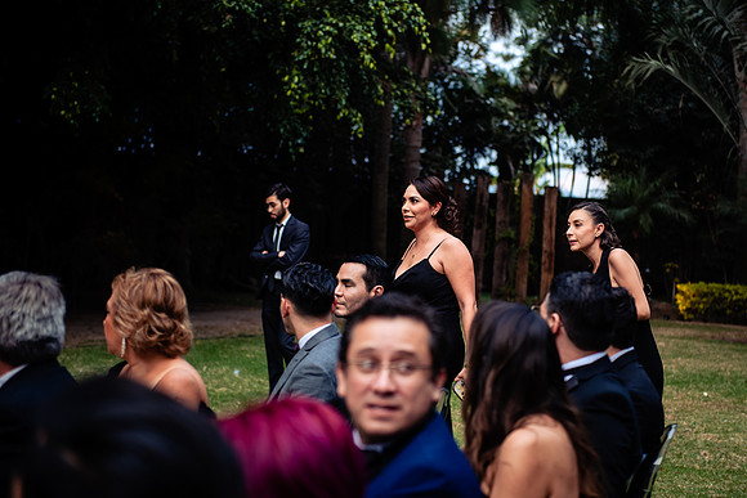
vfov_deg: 17.0
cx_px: 422
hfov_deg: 25.3
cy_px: 219
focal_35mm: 80
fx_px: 1666
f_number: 2.8
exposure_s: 1/160
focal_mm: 70
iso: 320
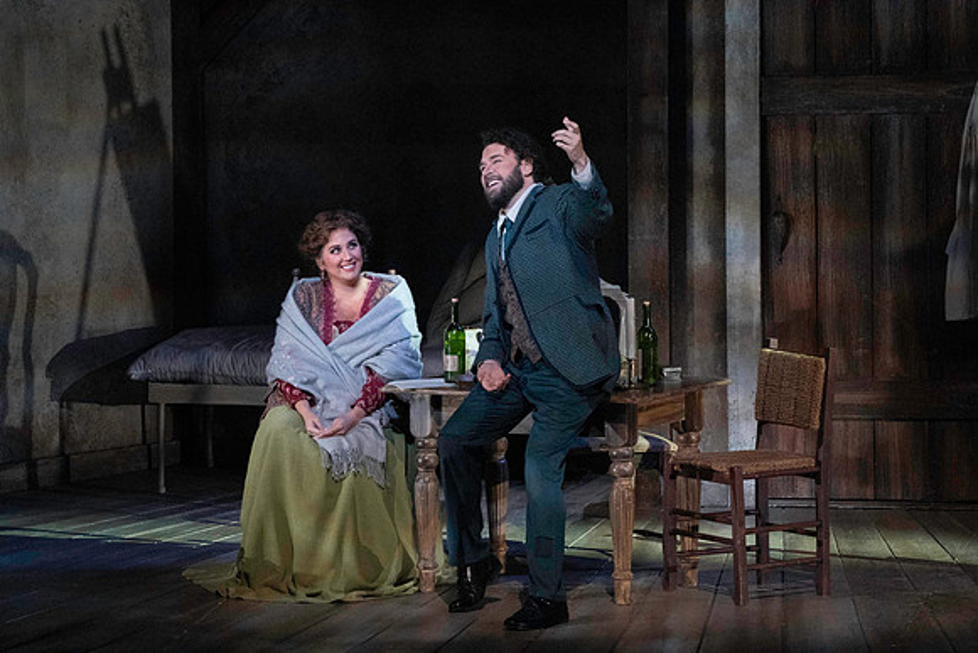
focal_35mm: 367
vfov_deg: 3.7
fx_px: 9972
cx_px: 489
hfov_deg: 5.6
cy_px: 326
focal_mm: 367
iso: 16000
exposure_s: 1/320
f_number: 10
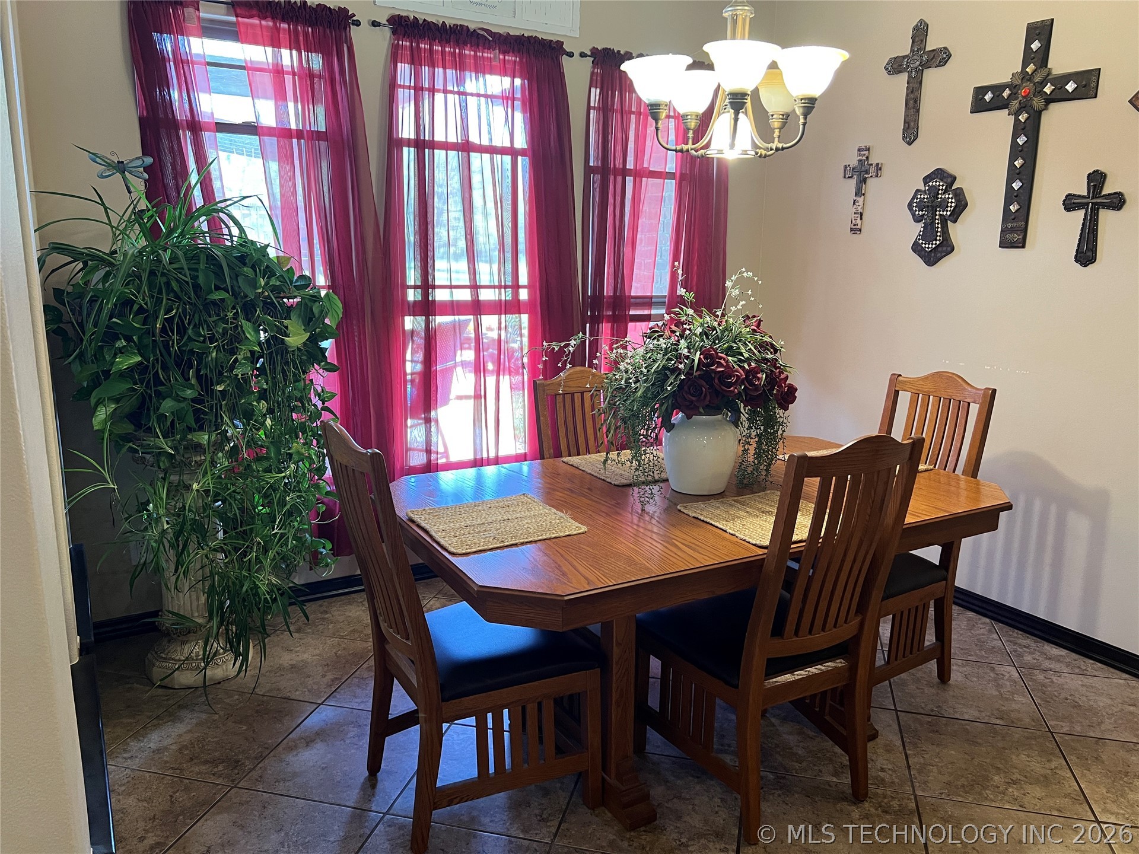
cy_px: 427
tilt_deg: -12.4
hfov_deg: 67.3
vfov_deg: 53.1
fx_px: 856
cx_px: 570
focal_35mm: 26
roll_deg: -1.7
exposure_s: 1/60
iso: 200
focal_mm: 5.7
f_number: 1.5
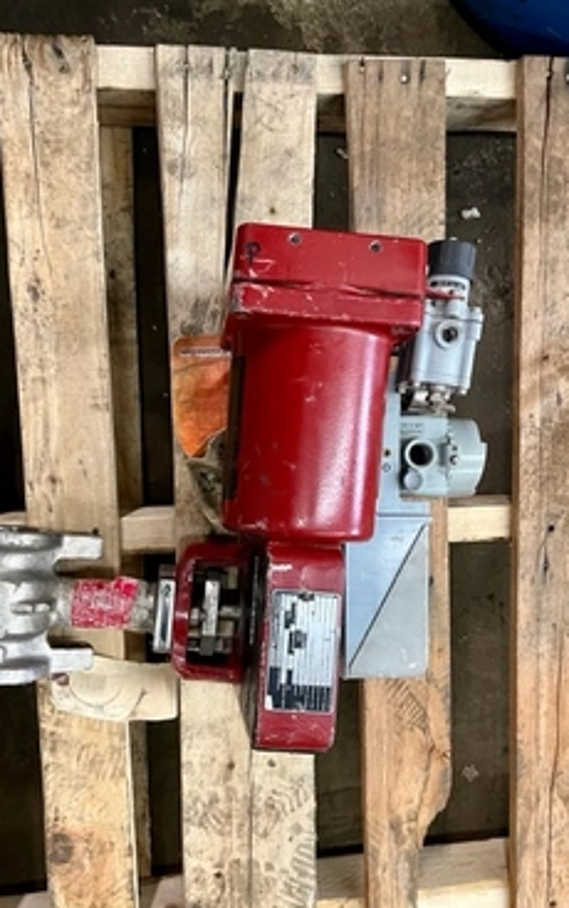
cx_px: 218
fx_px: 743
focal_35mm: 30
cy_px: 490
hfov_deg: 41.6
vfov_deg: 62.8
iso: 320
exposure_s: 1/56
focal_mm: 5.7
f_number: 1.5
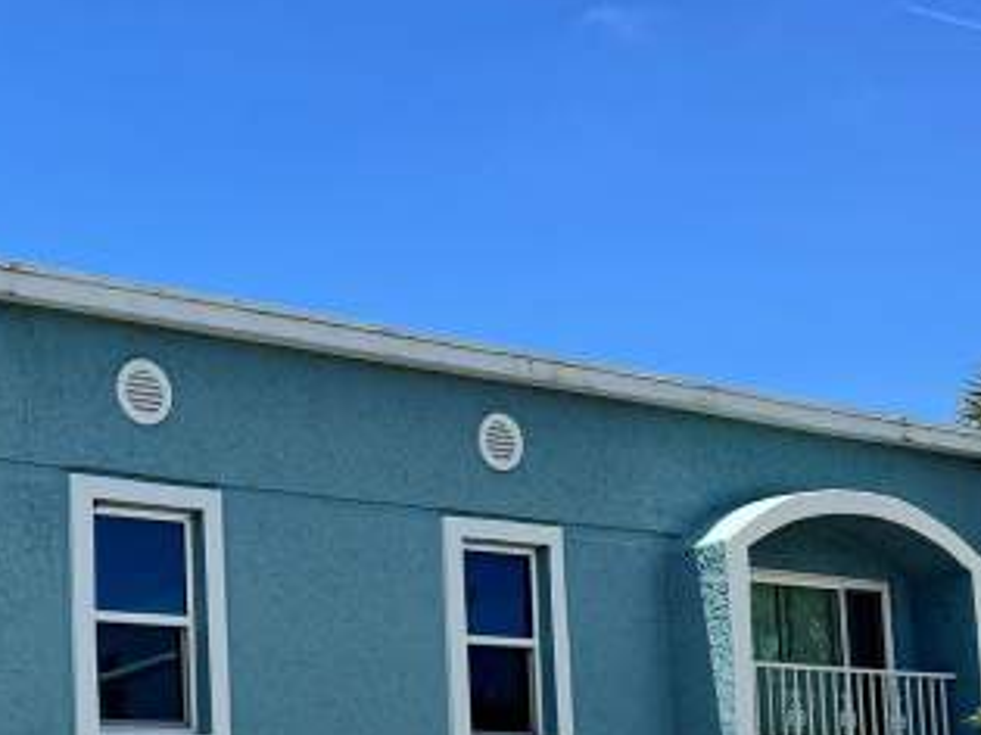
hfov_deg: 30.0
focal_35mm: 61
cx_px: 59
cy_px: 710
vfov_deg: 23.2
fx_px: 1728
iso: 80
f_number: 1.78
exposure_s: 1/4950
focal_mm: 6.76
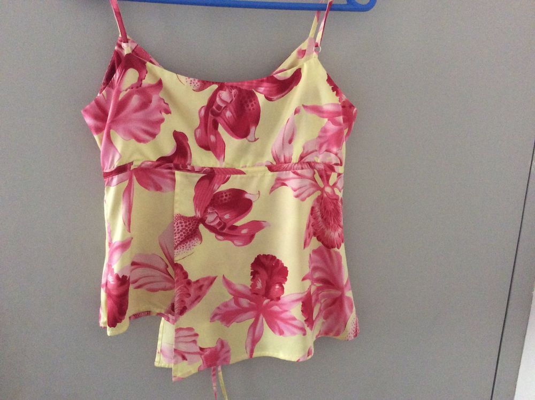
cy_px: 200
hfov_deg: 56.9
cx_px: 268
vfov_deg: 44.1
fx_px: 494
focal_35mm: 32
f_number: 2.4
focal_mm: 3.3
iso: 320
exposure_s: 1/25
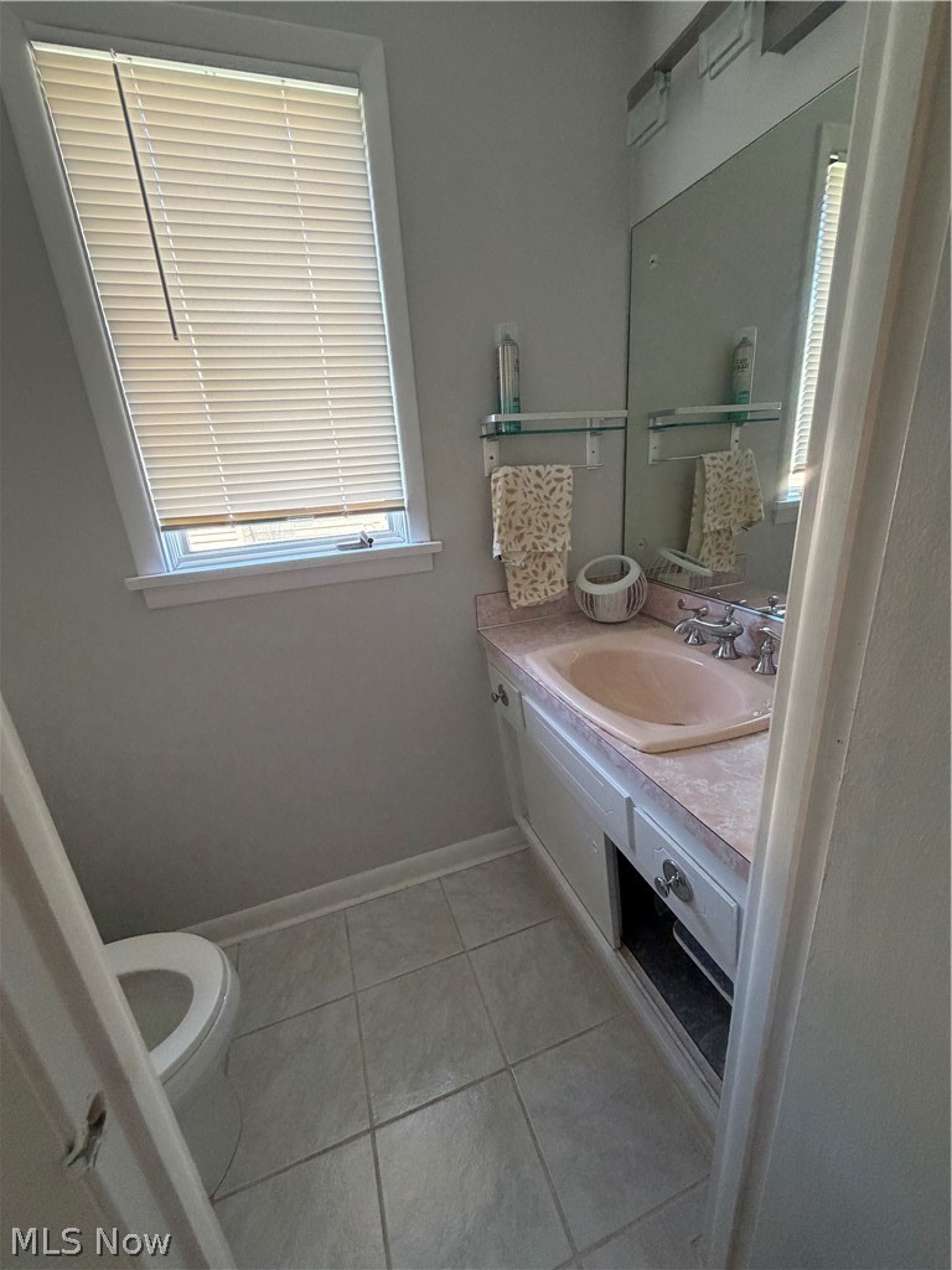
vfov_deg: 102.1
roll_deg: +3.6
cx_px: 476
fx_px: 513
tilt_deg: -18.2
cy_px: 635
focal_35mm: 14
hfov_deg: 85.7
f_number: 2.2
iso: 320
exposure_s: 1/86
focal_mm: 2.22
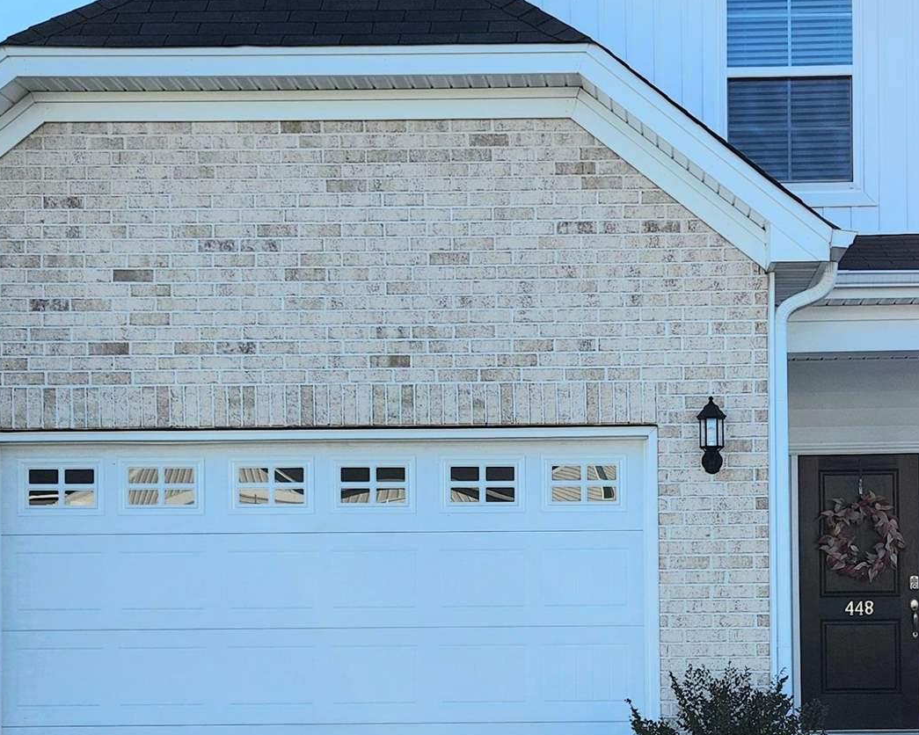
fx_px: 1795
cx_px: 650
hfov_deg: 28.4
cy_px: 530
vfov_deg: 23.0
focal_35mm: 66
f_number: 1.8
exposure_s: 1/1250
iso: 20
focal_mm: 5.4
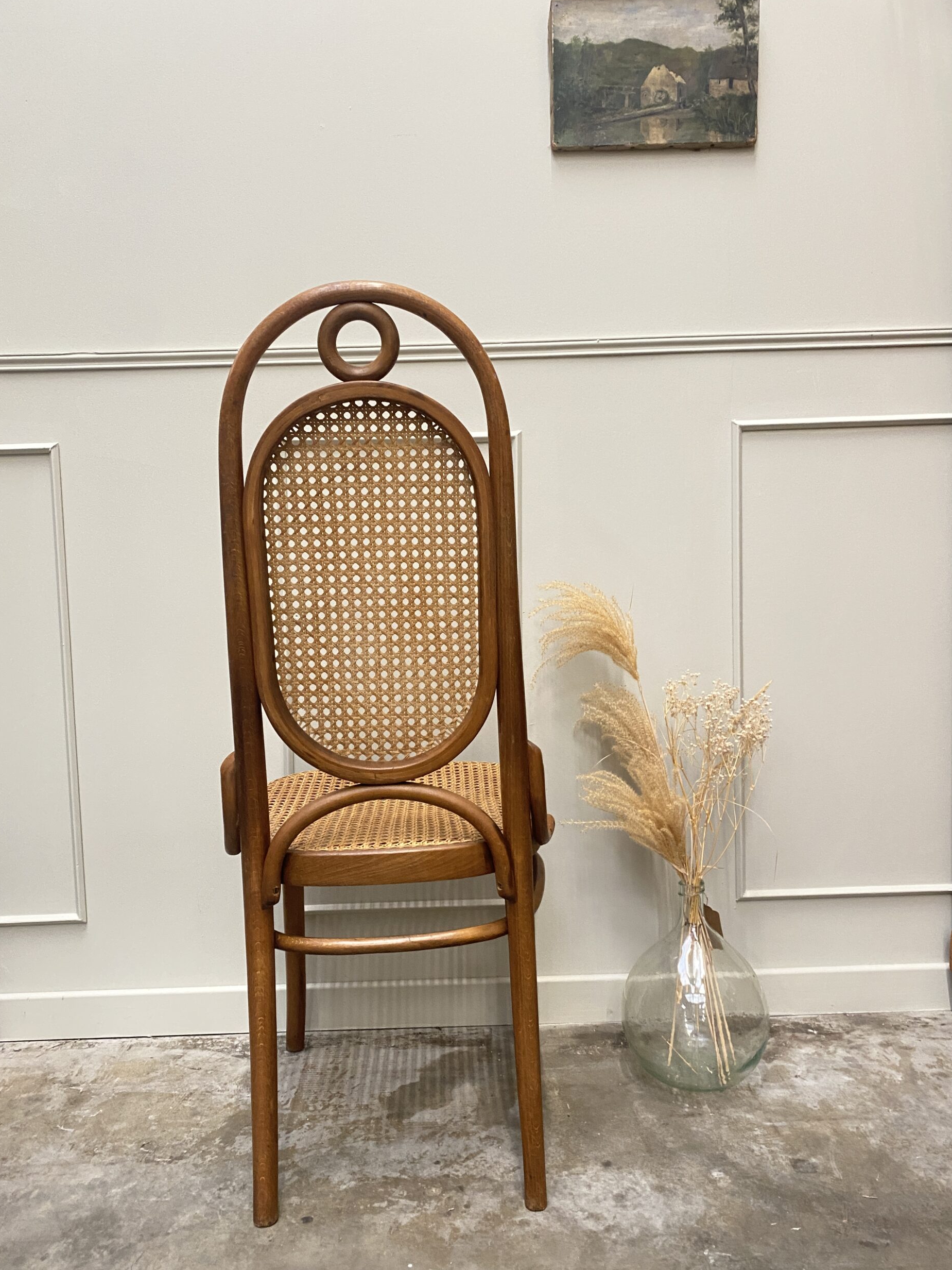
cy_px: 637
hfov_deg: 51.4
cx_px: 464
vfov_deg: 65.3
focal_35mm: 27
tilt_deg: -4.5
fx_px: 990
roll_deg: +1.8
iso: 200
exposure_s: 1/50
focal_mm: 4.25
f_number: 1.8
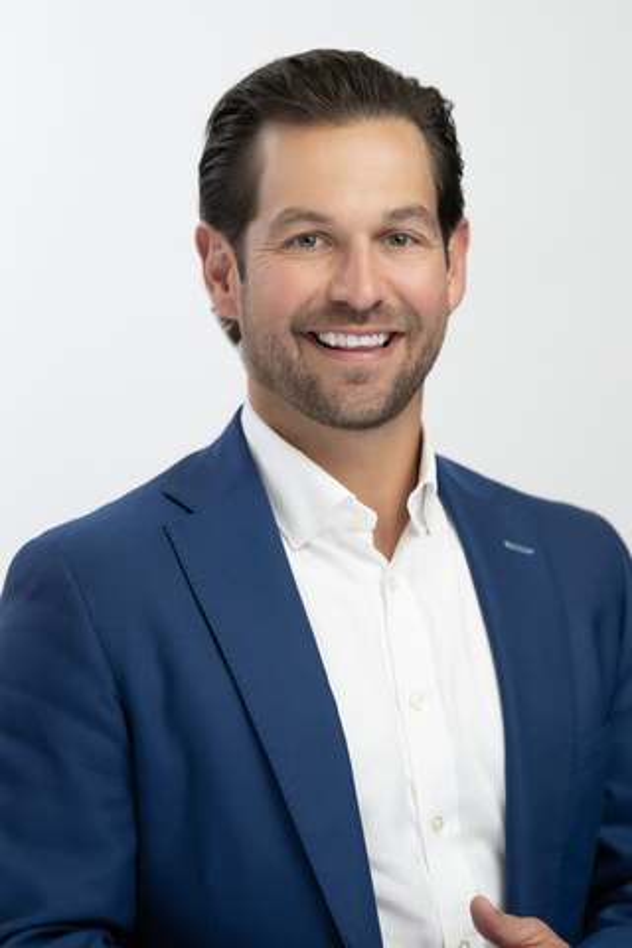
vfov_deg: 15.2
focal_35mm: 135
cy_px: 474
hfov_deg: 10.2
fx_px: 3555
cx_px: 316
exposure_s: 1/320
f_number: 3.2
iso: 250
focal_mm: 135
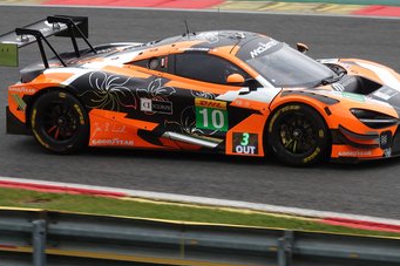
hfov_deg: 8.5
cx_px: 211
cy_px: 96
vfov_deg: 5.6
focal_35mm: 243
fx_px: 2699
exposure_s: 1/800
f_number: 4
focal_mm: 67.46
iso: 160
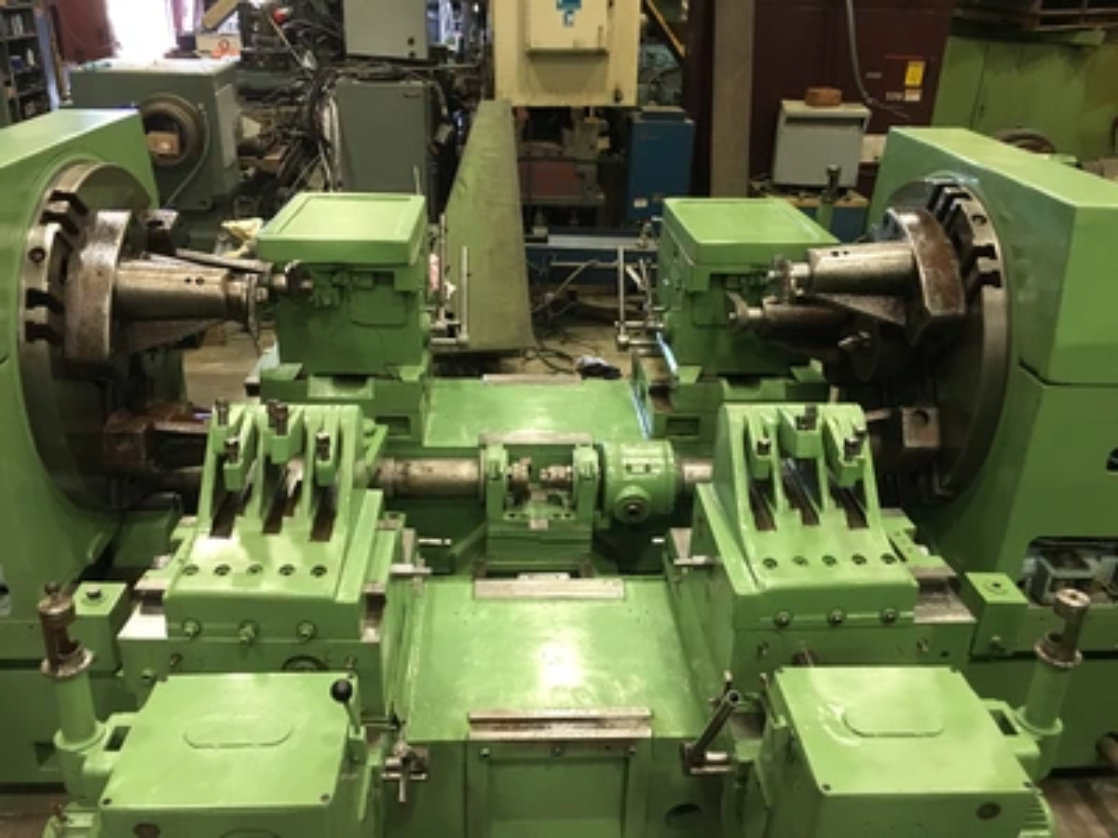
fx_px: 937
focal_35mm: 29
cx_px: 559
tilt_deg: -25.5
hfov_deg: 61.7
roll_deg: -2.1
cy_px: 419
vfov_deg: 48.2
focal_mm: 4.15
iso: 250
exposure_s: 1/30
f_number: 2.2
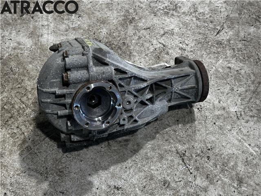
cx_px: 130
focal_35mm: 48
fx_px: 362
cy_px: 98
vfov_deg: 30.3
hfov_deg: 39.7
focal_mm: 6.86
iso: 100
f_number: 1.78
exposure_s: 1/100
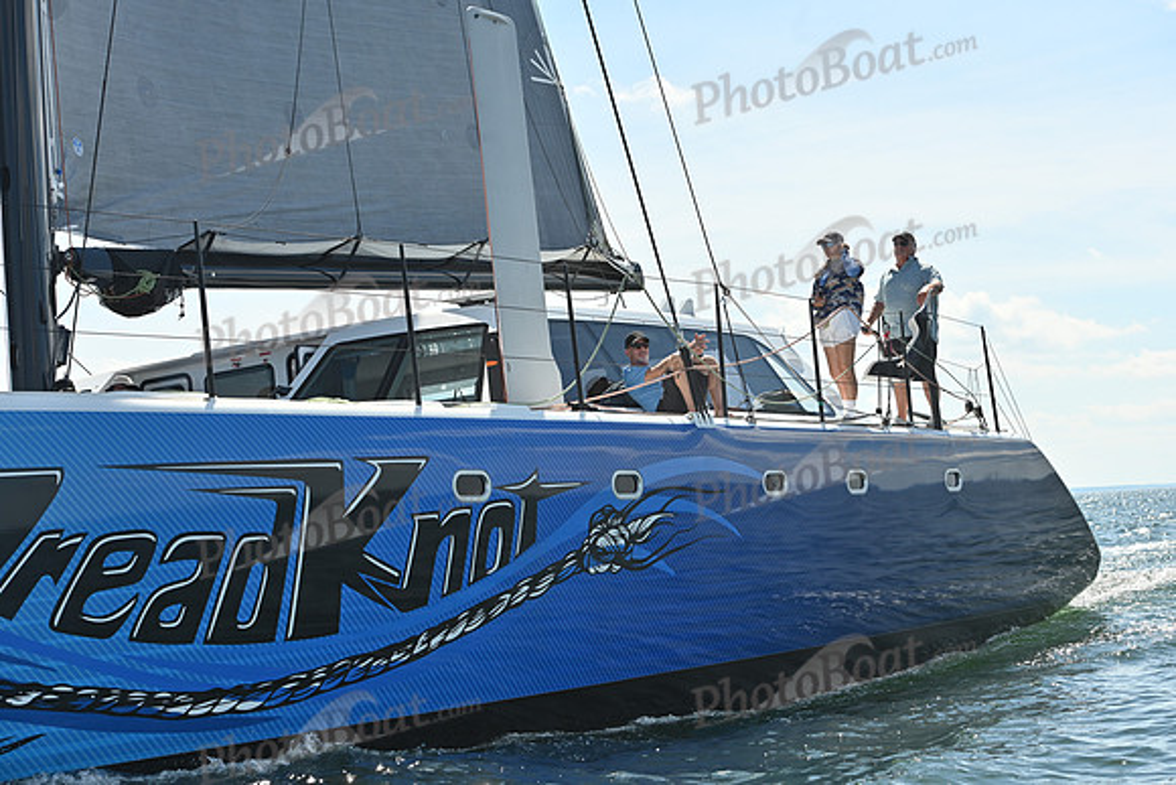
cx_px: 588
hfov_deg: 28.8
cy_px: 392
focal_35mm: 70
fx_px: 2287
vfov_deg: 19.5
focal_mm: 70
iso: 250
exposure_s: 1/1000
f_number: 7.1
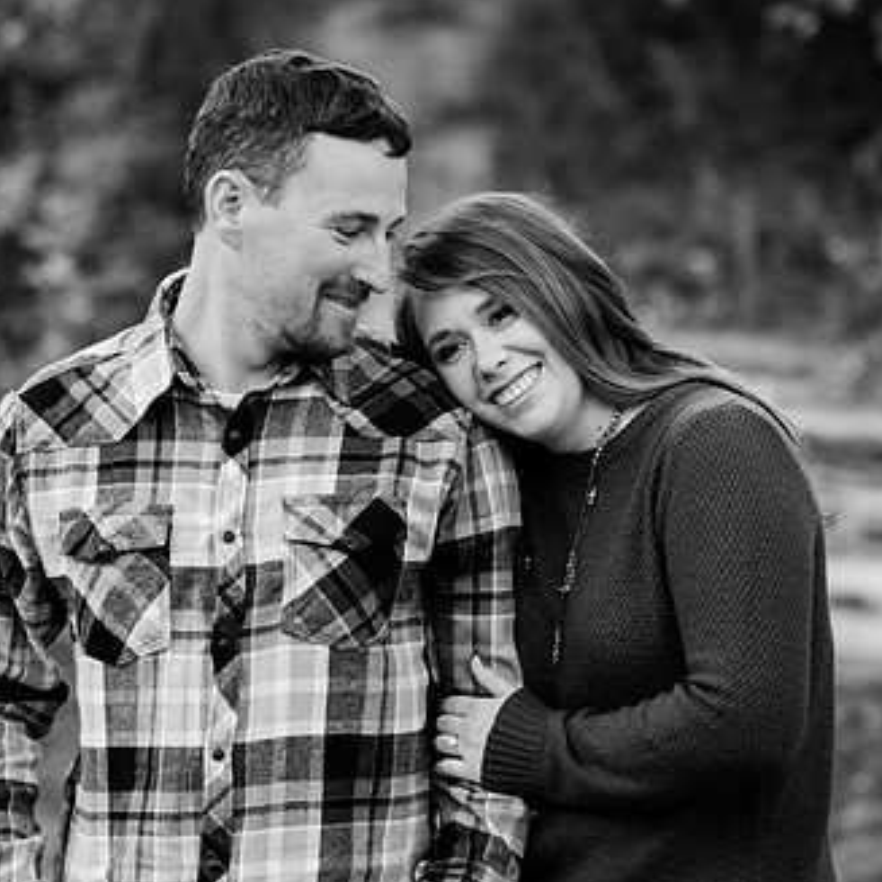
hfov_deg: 13.6
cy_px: 494
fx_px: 3690
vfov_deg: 13.6
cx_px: 529
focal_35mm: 128
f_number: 2.5
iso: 500
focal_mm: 85
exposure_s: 1/200
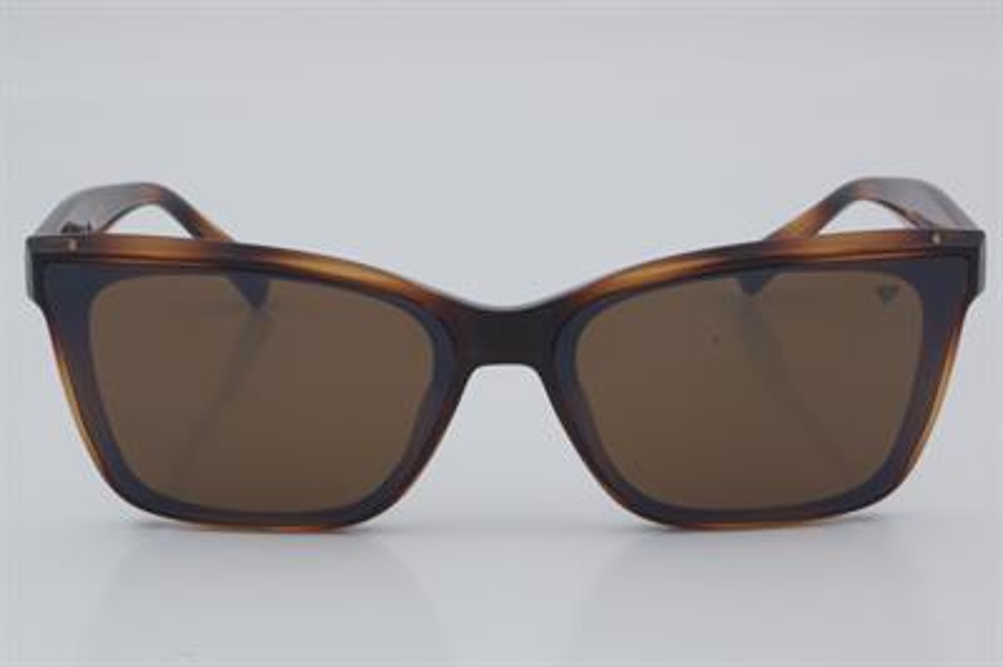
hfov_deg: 24.6
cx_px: 502
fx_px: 2297
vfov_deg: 16.5
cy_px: 334
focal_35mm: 82
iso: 100
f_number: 32
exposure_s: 1/4
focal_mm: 55
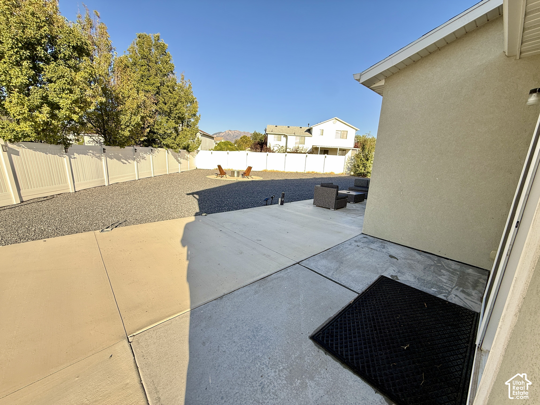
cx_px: 270
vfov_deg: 85.7
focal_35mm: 14
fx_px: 218
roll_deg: -3.1
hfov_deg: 102.1
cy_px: 202
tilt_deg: -11.3
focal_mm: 2.22
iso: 64
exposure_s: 1/281
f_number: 2.2
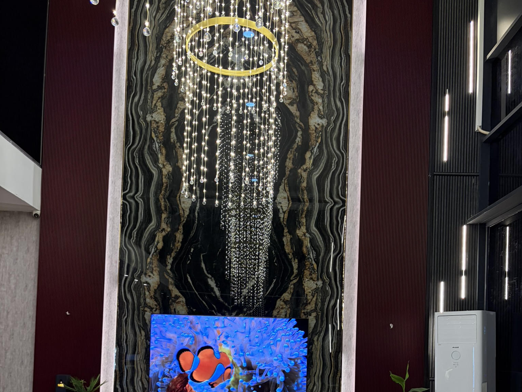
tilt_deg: +2.7
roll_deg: -1.1
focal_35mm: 35
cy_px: 329
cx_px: 263
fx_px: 528
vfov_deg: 38.7
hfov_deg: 52.6
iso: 250
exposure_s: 1/50
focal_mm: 5.96
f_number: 1.6
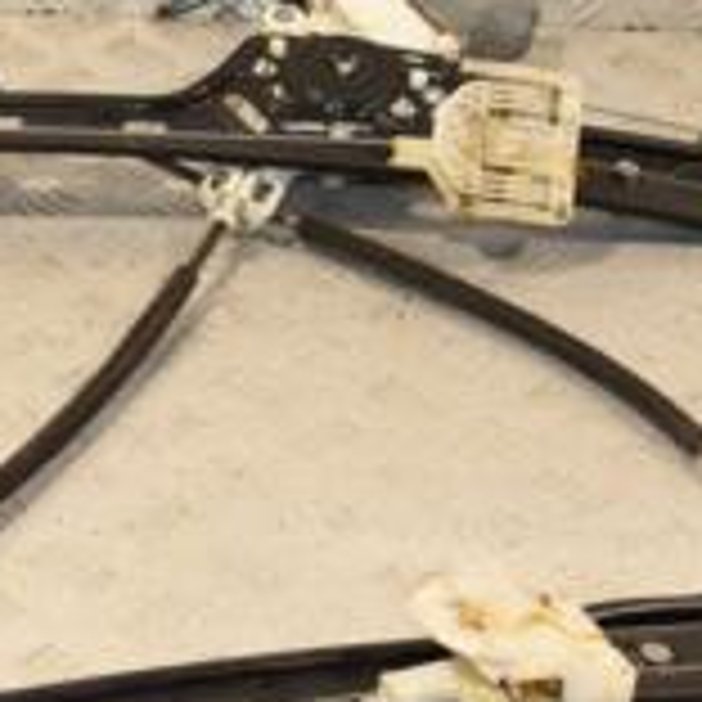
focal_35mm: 123
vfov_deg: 14.2
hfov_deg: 14.2
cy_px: 320
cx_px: 225
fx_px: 2814
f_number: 8
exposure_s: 1/200
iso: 800
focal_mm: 25
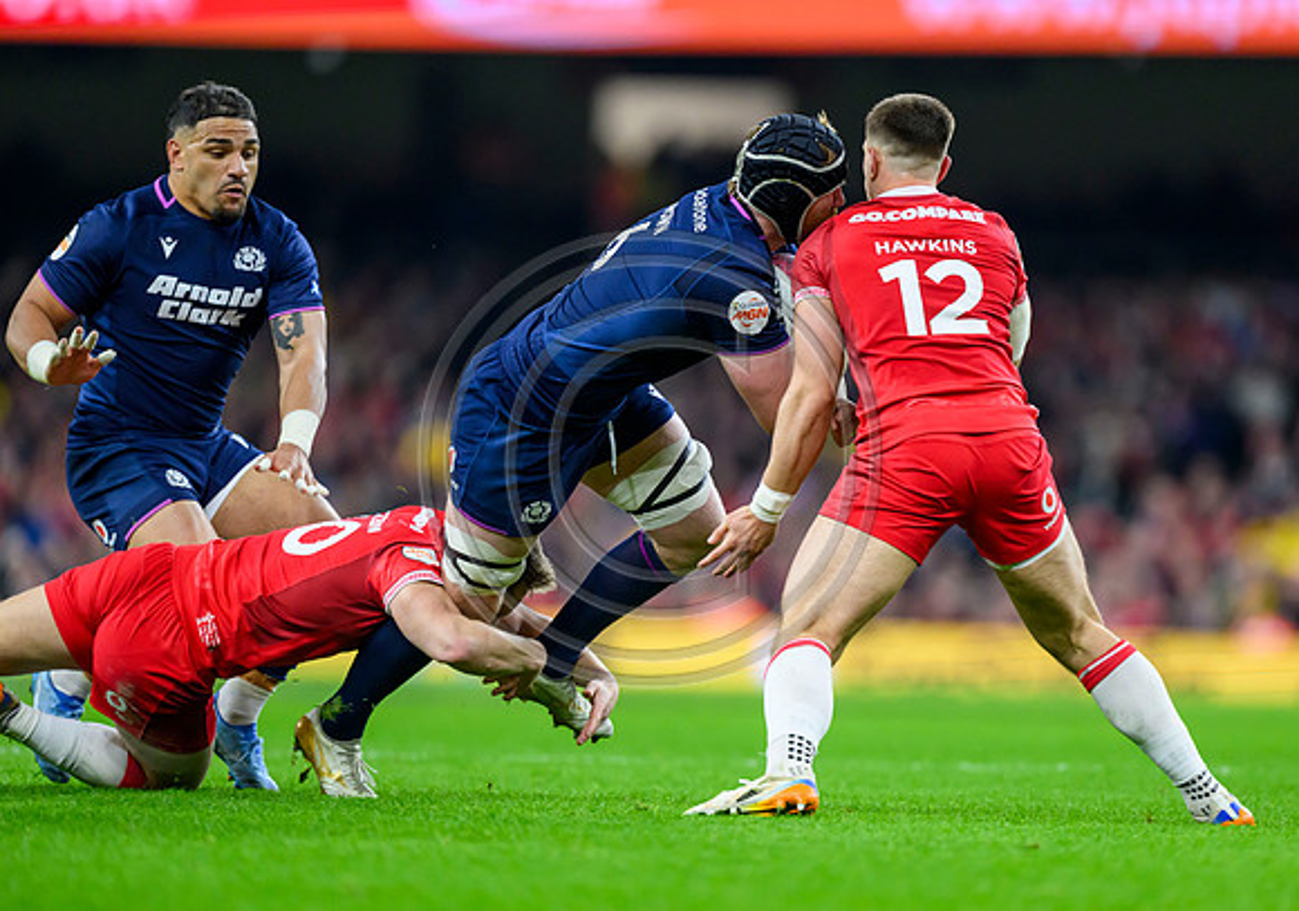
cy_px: 458
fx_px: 16384
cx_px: 717
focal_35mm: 447
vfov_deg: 3.2
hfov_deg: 4.5
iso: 4000
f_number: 3.2
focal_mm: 400
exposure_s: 1/2000
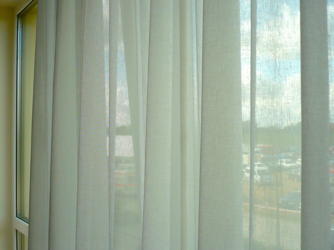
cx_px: 161
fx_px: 405
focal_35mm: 42
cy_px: 120
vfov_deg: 34.3
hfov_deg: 44.8
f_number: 2.8
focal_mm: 5.8
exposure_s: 1/400
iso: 100
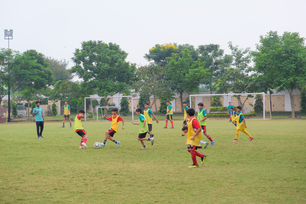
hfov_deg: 24.5
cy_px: 102
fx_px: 705
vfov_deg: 16.5
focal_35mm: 83
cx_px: 153
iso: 500
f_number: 4
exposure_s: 1/1250
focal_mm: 55
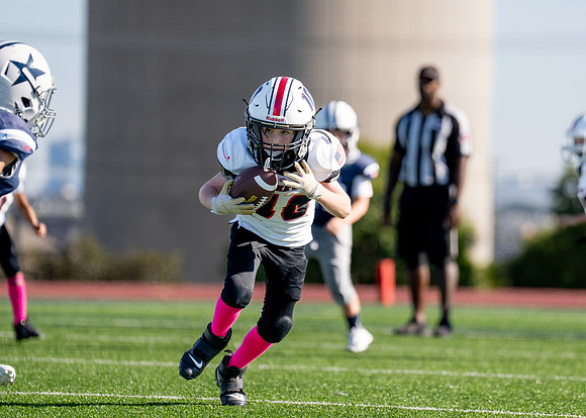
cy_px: 206
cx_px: 343
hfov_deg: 6.4
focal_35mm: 314
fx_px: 5218
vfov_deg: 4.6
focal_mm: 200
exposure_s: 1/5000
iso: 320
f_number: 2.8
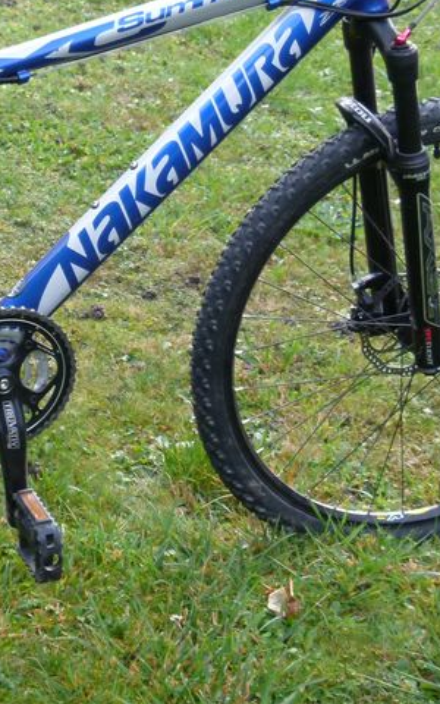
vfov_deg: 21.8
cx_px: -6
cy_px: 295
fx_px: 1823
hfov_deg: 13.6
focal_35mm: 95
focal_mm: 7.7
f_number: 3.2
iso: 125
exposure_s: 1/60
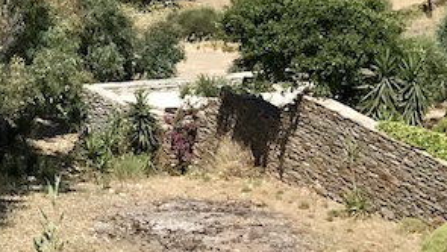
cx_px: -180
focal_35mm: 155
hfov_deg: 13.2
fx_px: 1837
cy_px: -253
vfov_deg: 7.5
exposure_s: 1/2907
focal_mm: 3.99
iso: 20
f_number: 1.8
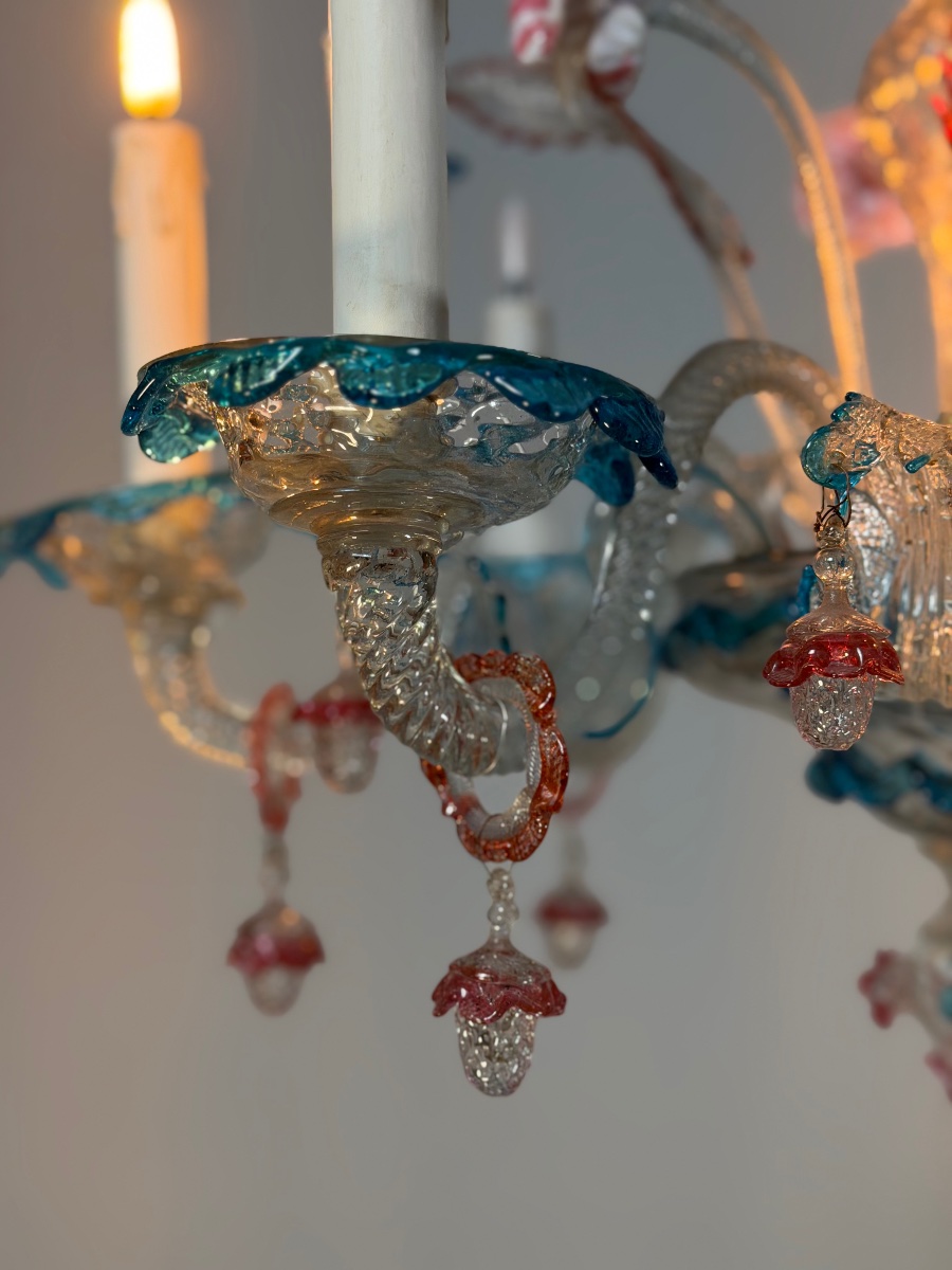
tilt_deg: +3.1
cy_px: 635
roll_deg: -0.2
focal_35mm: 48
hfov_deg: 30.3
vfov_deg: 39.7
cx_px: 476
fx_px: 1760
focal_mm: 6.76
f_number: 1.78
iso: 160
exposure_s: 1/100
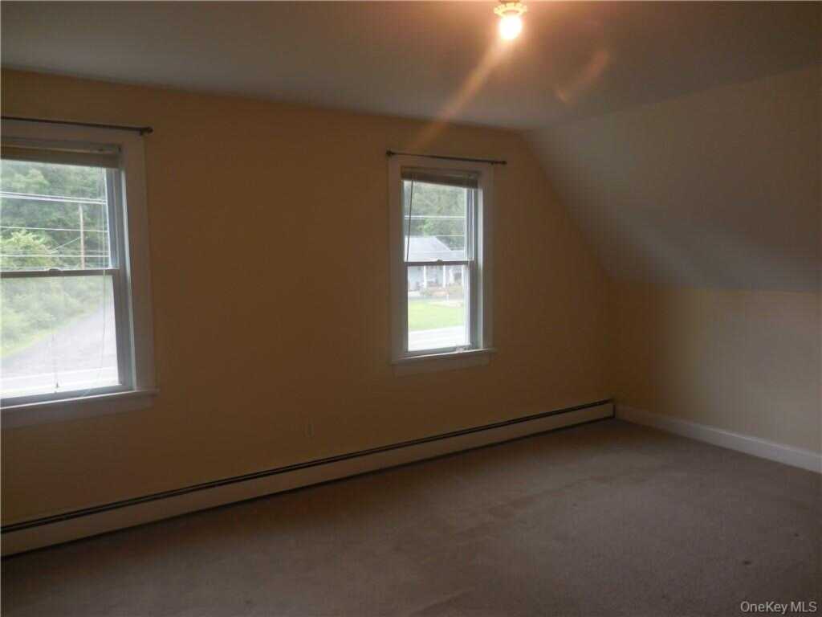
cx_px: 411
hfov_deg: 69.4
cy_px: 308
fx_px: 594
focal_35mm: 25
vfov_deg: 54.9
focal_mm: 4.5
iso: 125
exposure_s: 1/50
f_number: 3.3
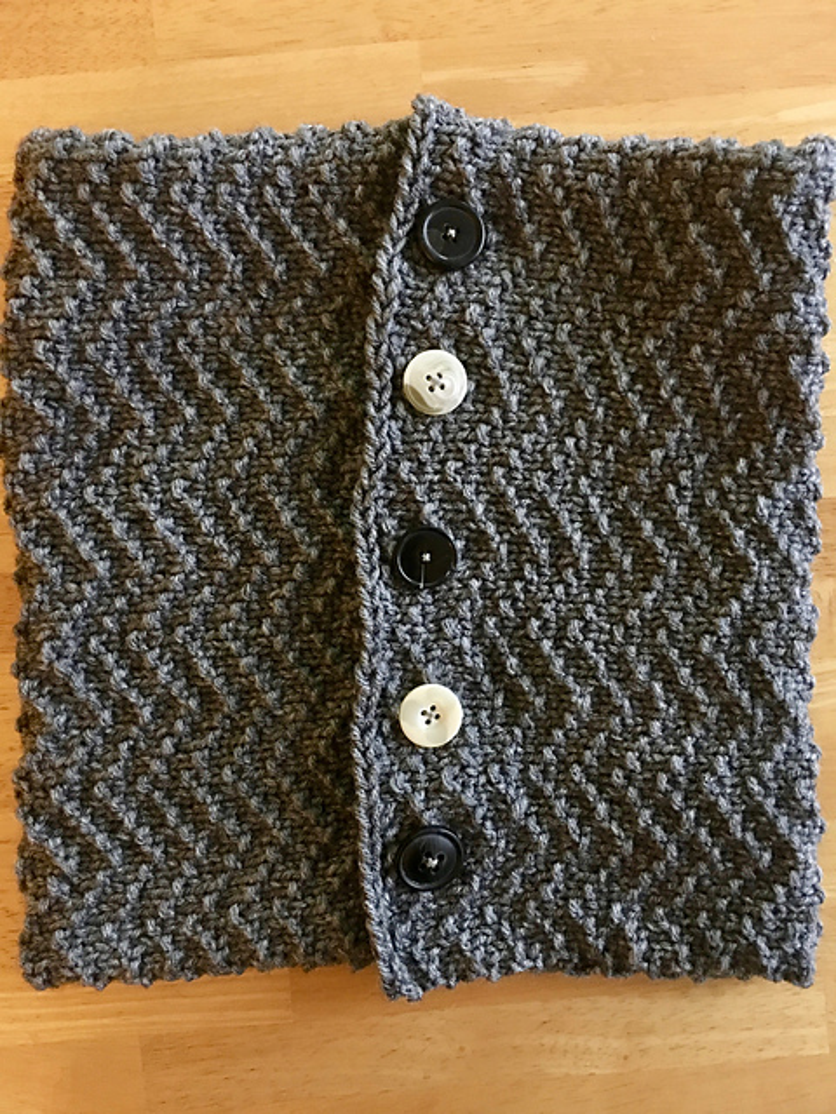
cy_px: 557
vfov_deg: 61.7
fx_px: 934
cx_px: 418
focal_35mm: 29
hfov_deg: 48.2
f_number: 2.2
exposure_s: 1/4
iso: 125
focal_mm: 4.15
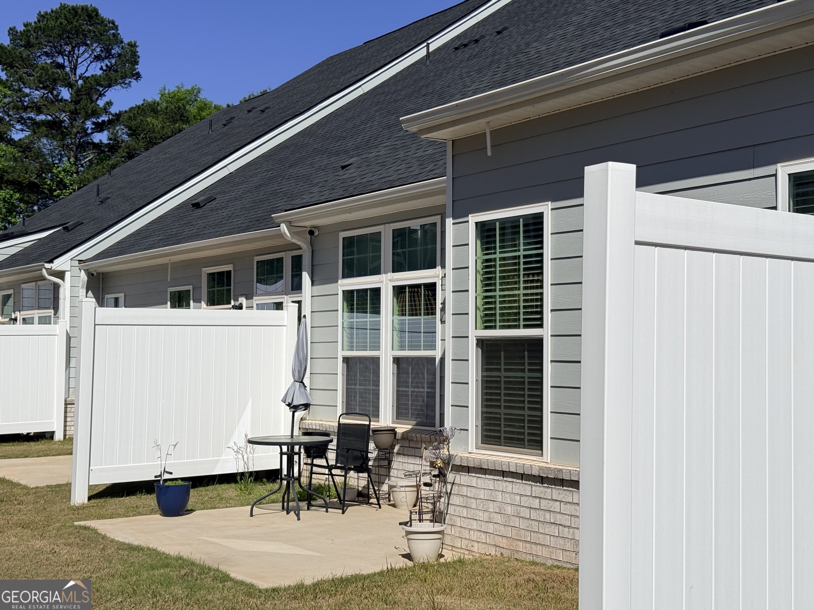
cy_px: 305
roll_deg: -0.2
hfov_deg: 39.7
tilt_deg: +3.4
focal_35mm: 48
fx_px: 1129
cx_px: 407
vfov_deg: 30.3
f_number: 1.78
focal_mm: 6.76
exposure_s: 1/11364
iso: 50
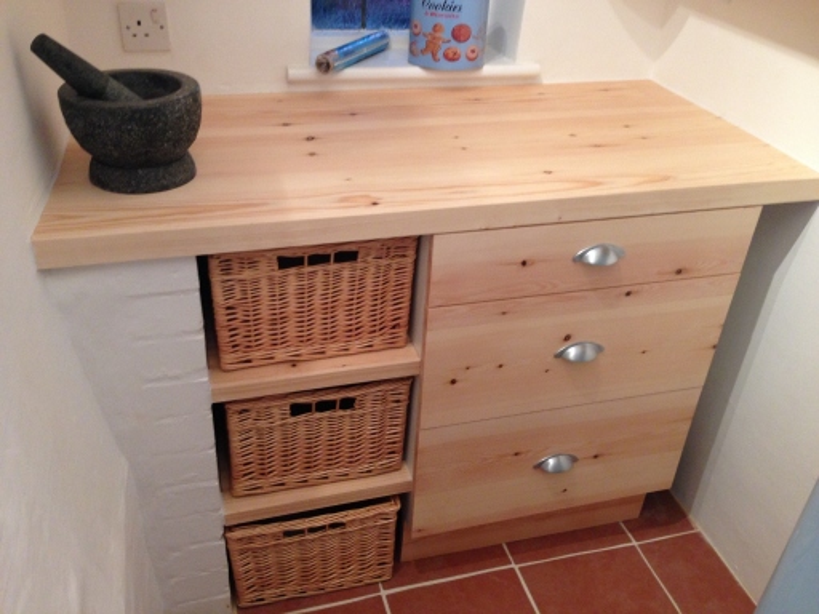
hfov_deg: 55.4
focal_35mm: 33
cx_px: 410
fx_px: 781
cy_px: 307
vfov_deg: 42.9
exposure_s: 1/20
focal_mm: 4.12
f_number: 2.4
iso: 160
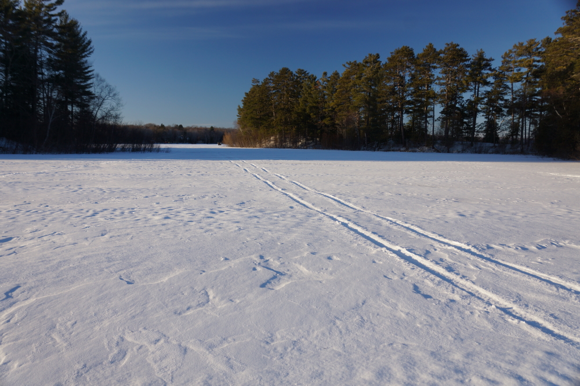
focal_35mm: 30
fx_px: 483
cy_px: 193
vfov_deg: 43.6
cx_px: 290
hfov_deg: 61.9
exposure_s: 1/125
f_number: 5.6
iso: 100
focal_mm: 20
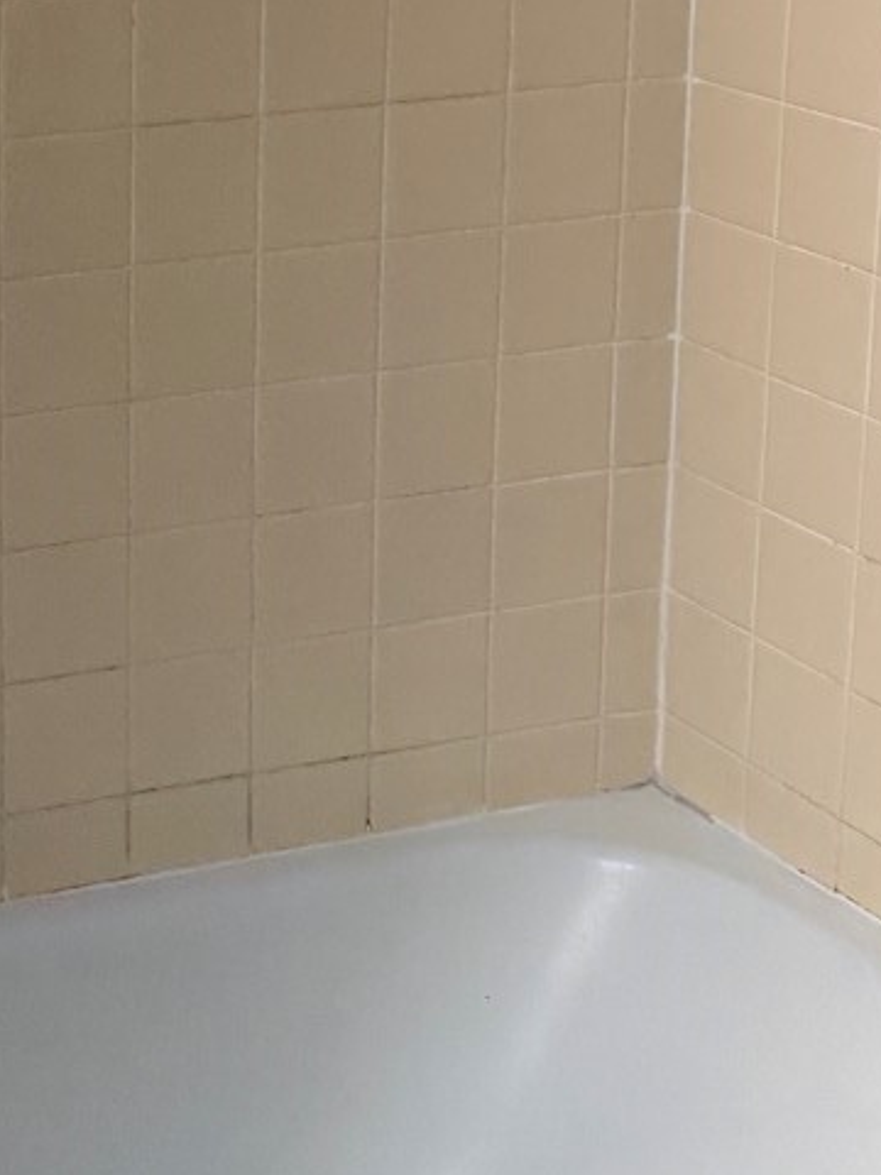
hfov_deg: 17.3
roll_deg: +0.9
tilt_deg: -10.8
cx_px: -279
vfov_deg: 23.7
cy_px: 108
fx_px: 2715
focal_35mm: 80
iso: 160
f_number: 1.78
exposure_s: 1/120
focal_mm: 6.76
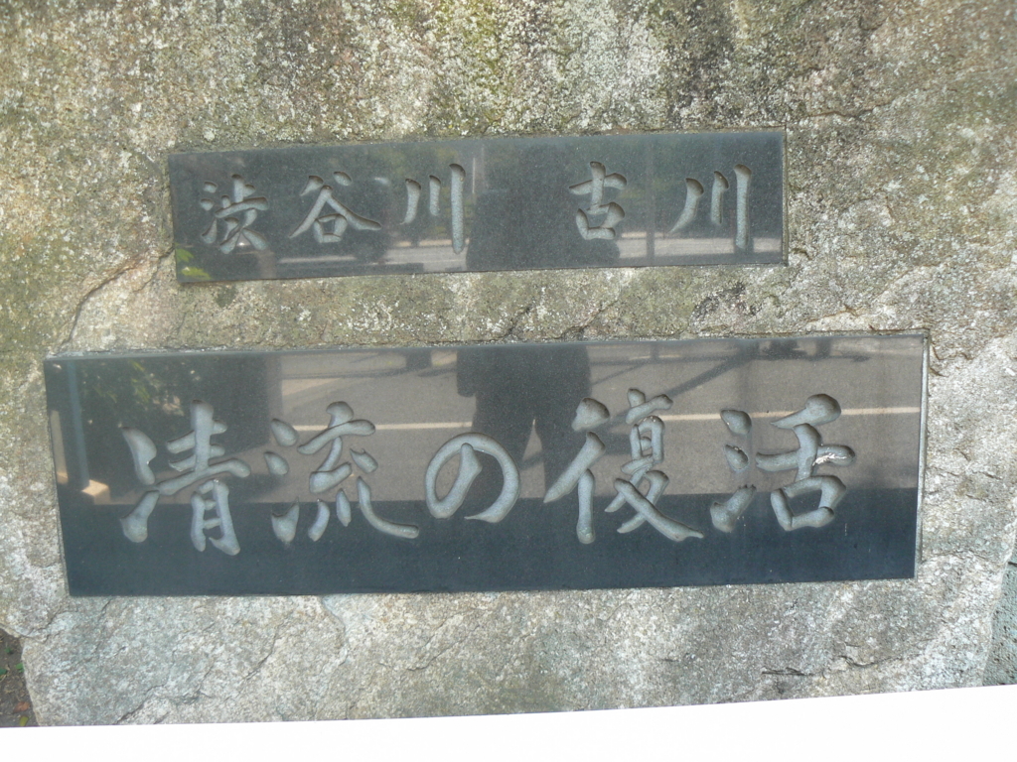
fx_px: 1058
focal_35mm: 36
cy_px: 381
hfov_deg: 51.4
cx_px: 508
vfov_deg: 39.7
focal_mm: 6
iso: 80
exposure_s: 1/60
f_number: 3.6
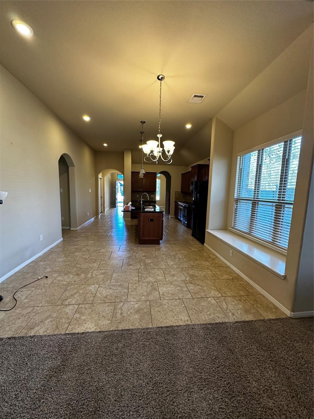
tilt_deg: -5.8
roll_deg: -1.4
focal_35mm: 14
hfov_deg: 85.7
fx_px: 169
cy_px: 210
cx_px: 157
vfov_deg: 102.1
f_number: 2.2
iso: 320
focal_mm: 2.22
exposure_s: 1/120
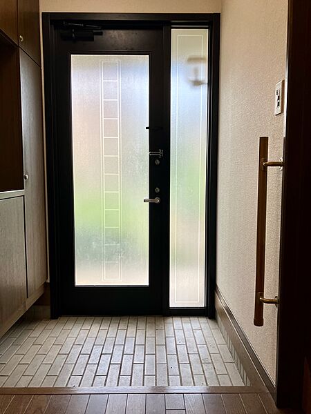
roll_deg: +0.0
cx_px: 156
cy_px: 207
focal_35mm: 28
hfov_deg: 49.7
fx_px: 335
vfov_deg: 63.4
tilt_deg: -4.4
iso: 20
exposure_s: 1/115
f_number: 1.8
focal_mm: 3.99
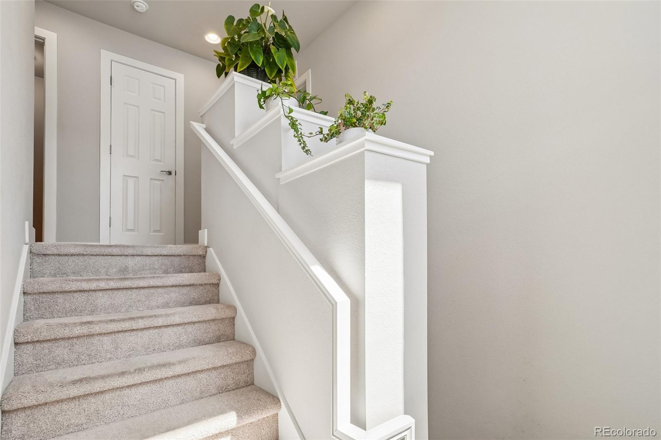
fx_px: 303
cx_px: 330
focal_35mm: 16
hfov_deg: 95.0
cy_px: 220
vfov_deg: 72.0
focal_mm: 11
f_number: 8
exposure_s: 1/60
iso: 100
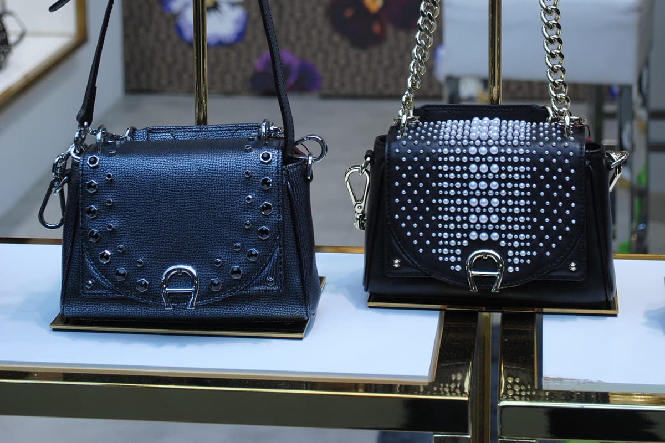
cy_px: 222
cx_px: 332
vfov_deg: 21.6
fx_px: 1164
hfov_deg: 31.9
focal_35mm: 63
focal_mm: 42
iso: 280
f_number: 5.3
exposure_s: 1/125
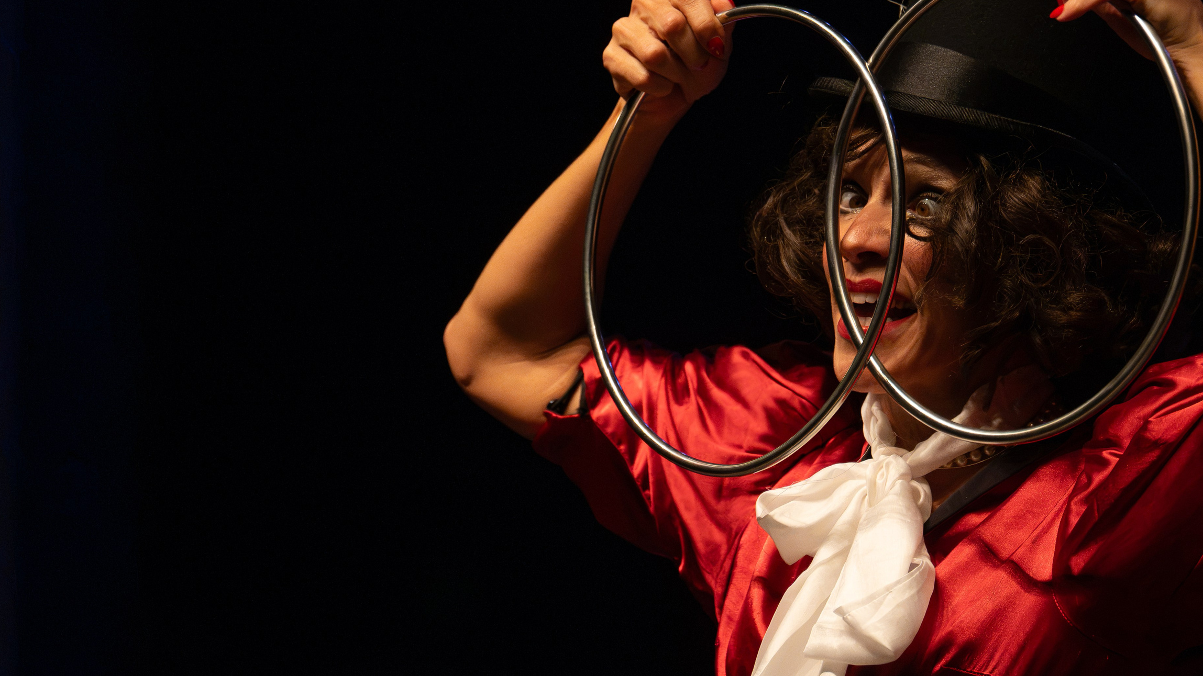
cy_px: 216
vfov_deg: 2.9
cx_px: 496
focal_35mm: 418
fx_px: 13334
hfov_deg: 5.2
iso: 4000
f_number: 2.8
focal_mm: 200
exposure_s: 1/1250
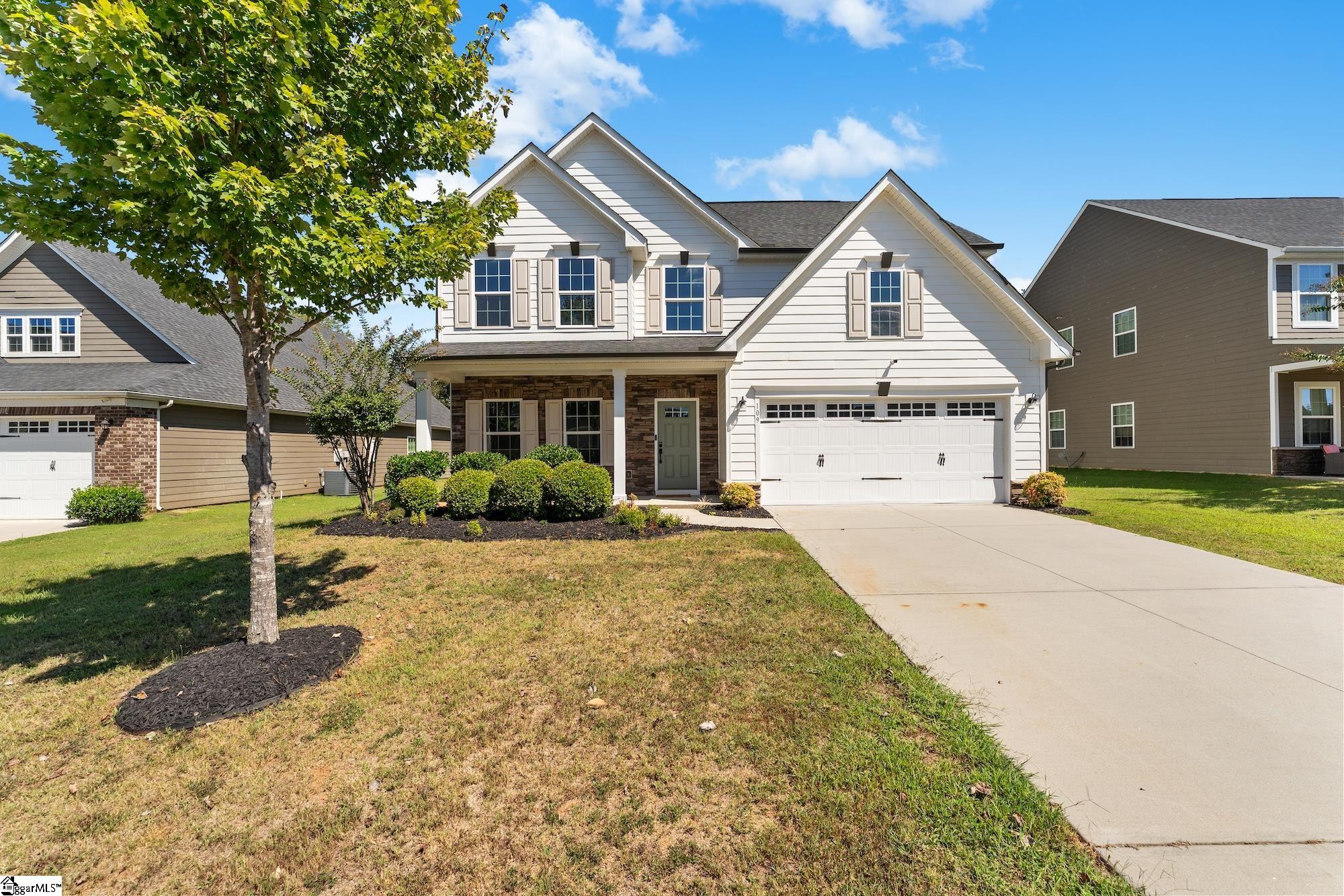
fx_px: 523
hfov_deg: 104.3
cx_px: 672
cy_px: 448
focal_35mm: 14
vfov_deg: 81.2
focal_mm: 14
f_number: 6.3
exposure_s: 1/1250
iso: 400
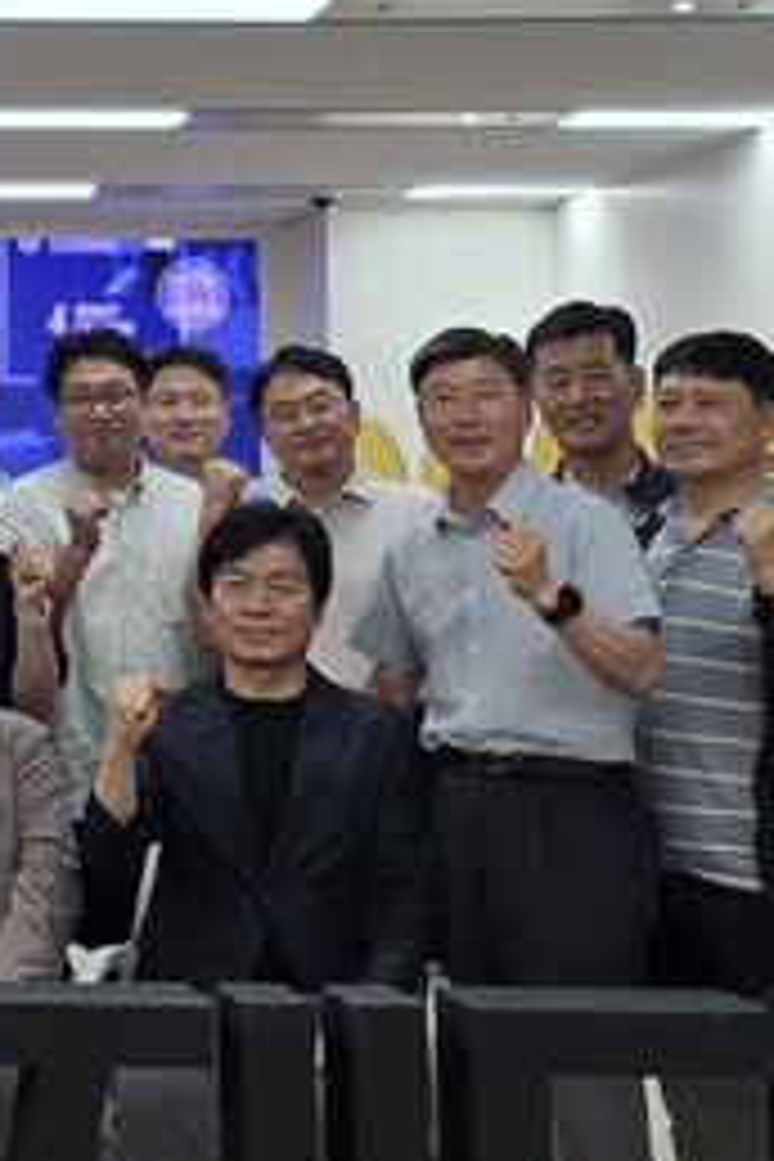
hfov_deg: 14.6
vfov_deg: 22.6
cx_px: -270
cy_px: 256
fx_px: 2870
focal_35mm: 89
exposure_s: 1/120
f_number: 1.7
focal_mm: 6.25
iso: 40
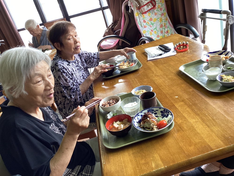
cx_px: 117
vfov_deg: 45.4
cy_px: 88
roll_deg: +16.2
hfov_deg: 58.4
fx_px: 210
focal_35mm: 31
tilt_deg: -26.6
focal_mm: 3.3
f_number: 2.4
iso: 50
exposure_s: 1/60
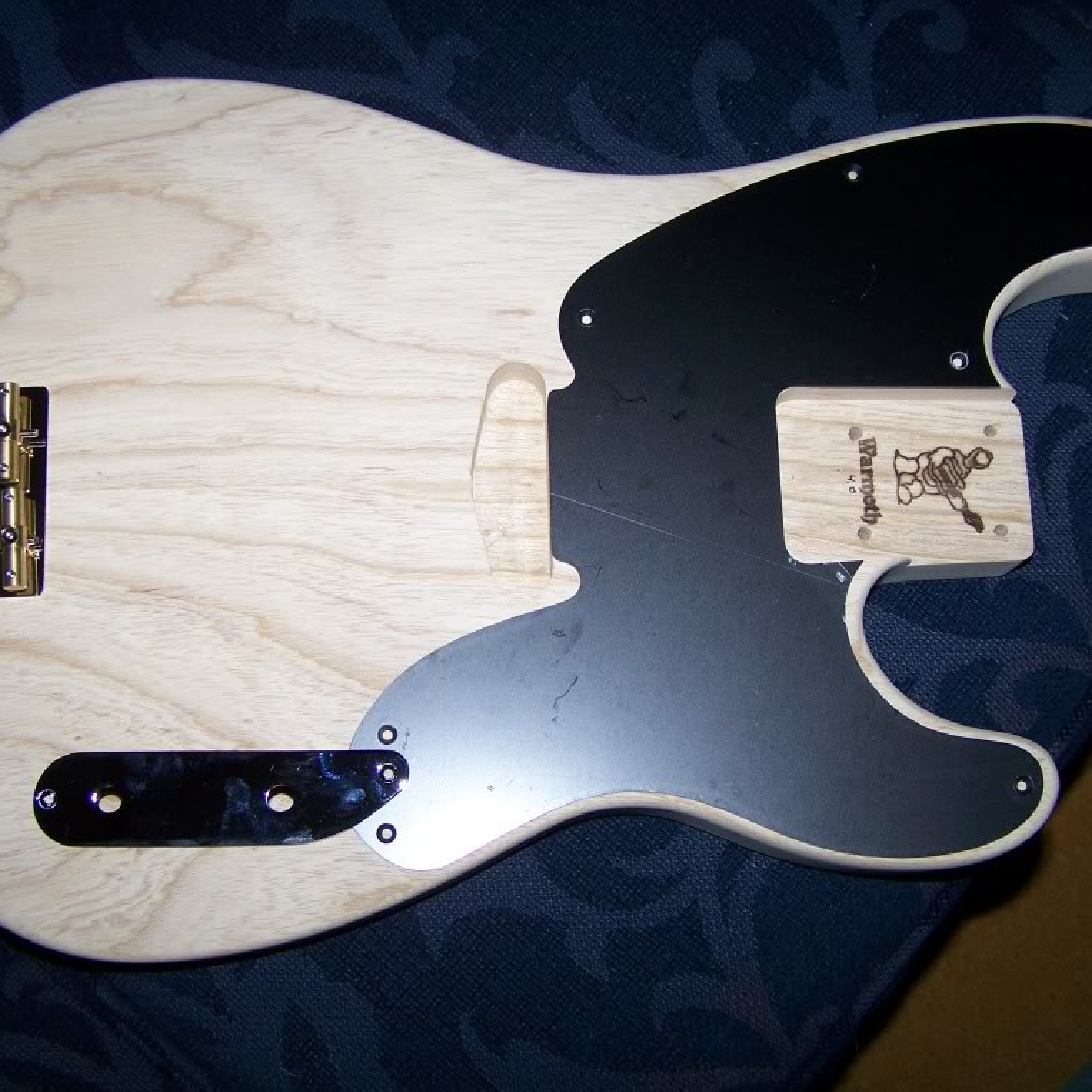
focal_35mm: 45
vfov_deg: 37.6
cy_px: 547
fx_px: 1606
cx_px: 543
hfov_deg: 37.6
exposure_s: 1/60
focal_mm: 6.3
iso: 80
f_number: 2.8
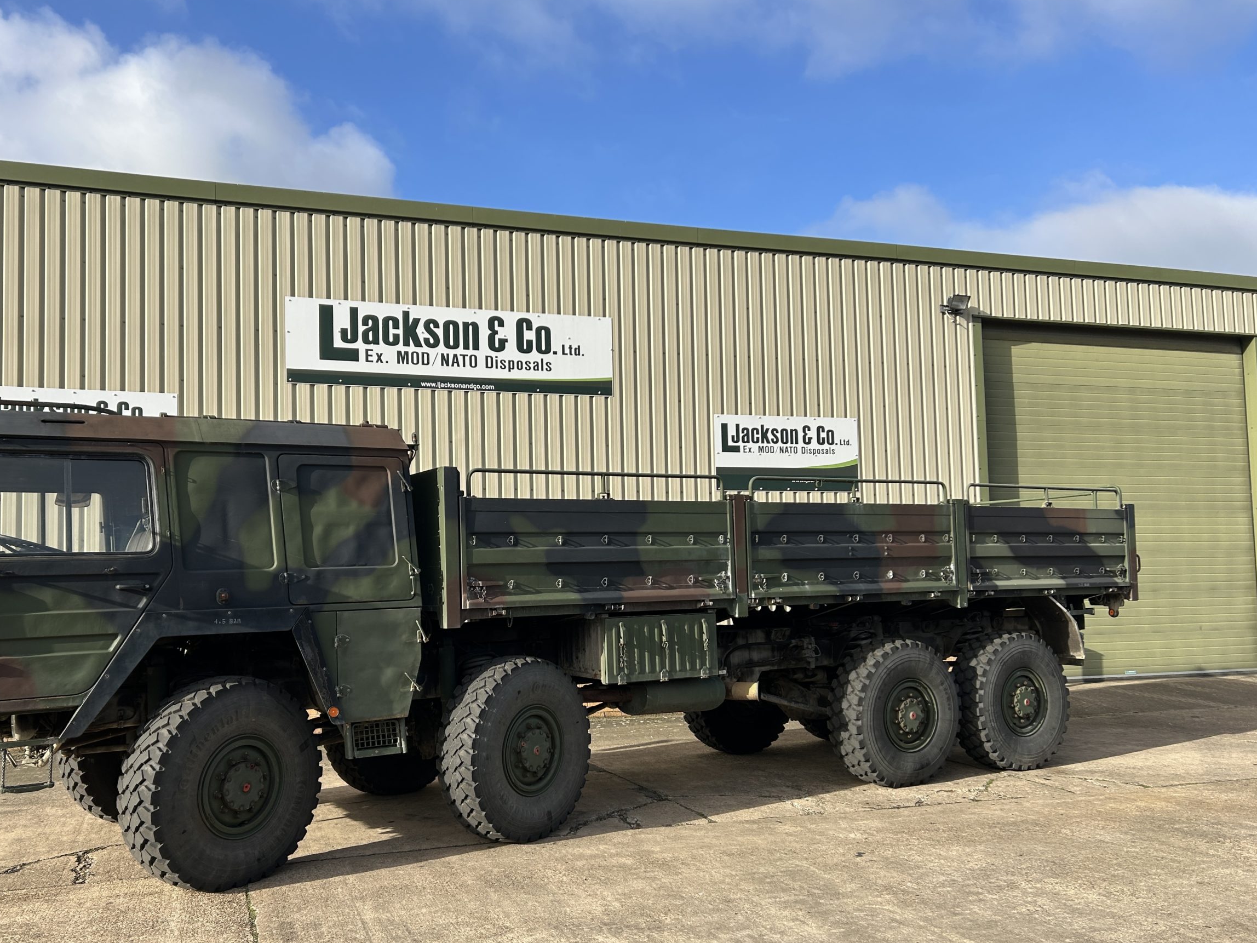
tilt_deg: +7.5
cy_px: 518
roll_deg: +0.0
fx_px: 1053
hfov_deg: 61.5
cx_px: 556
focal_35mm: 29
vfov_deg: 48.2
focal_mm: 5.7
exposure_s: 1/2632
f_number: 1.5
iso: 50
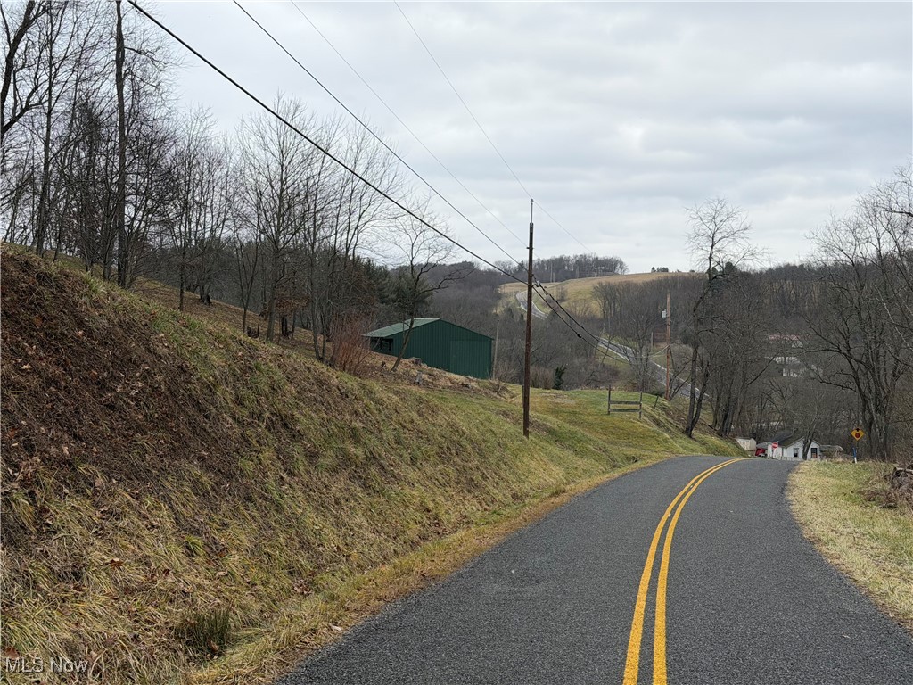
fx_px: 1266
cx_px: 456
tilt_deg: -0.9
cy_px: 342
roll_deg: +0.0
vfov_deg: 30.3
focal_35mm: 48
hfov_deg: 39.7
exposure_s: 1/1133
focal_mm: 6.76
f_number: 1.78
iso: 64
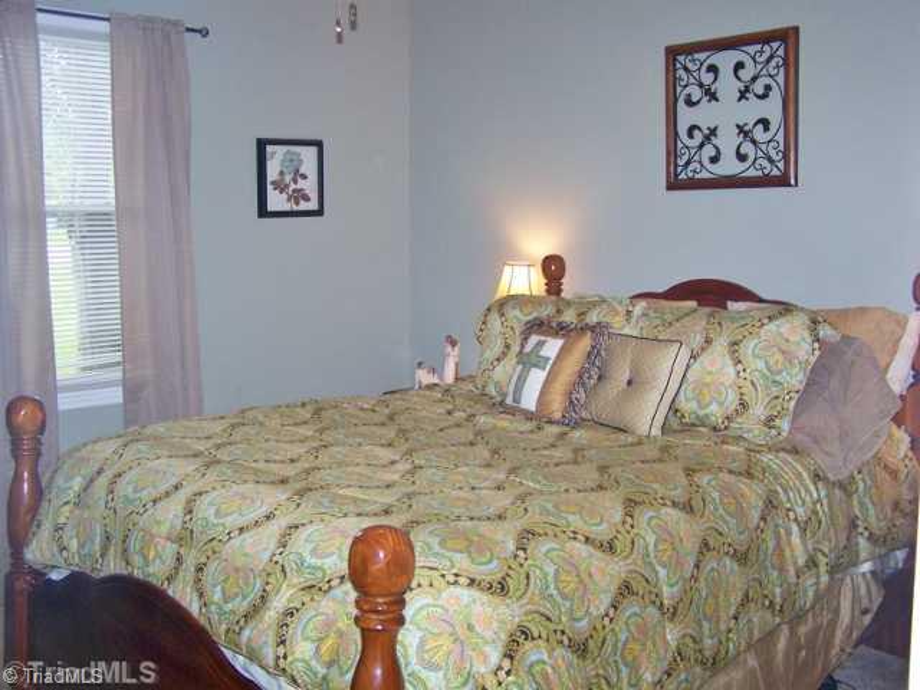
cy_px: 345
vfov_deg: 37.7
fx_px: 1010
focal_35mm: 38
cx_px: 460
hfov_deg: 49.0
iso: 160
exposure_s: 1/60
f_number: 2.8
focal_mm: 6.3
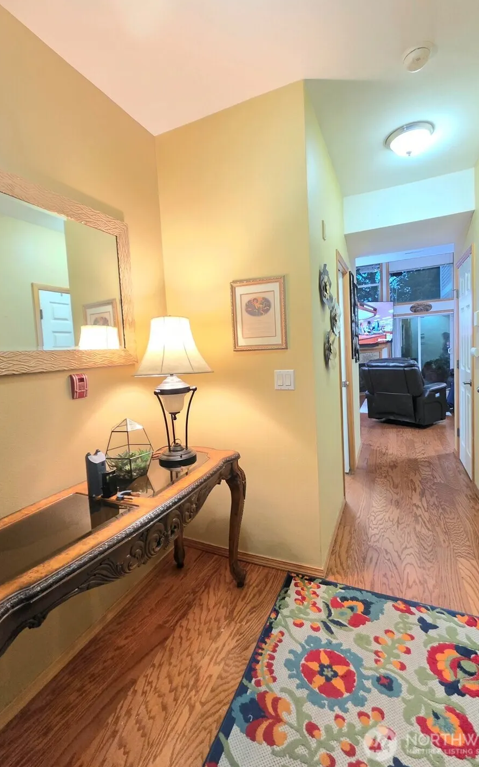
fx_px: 292
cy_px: 379
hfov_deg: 78.6
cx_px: 234
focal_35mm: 14
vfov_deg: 105.3
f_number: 1.9
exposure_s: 1/60.2
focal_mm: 2.2
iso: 1000
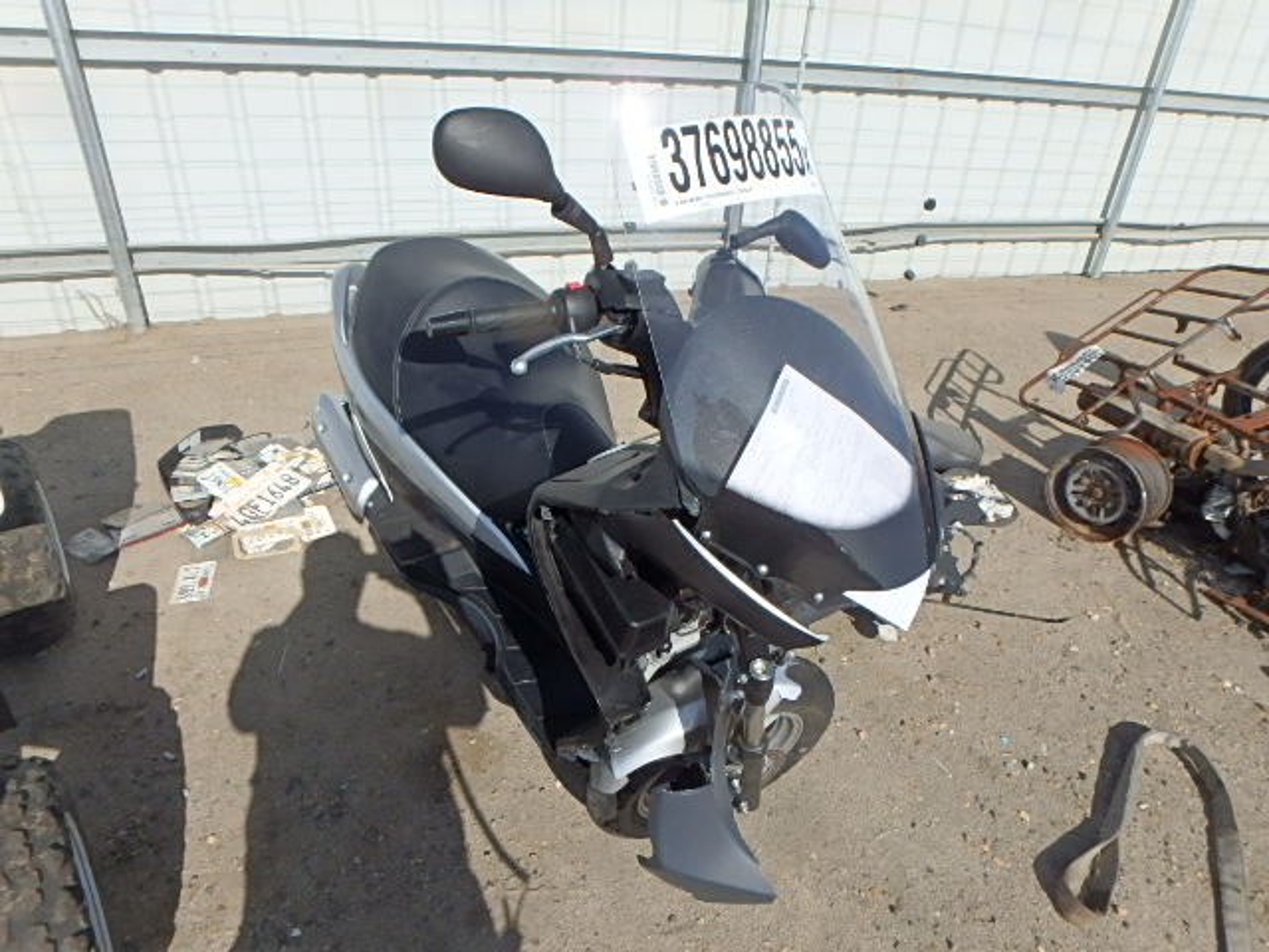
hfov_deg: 79.0
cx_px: 634
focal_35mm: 21
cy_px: 476
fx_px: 770
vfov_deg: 63.4
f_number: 6
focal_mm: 3.7
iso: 125
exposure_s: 1/800
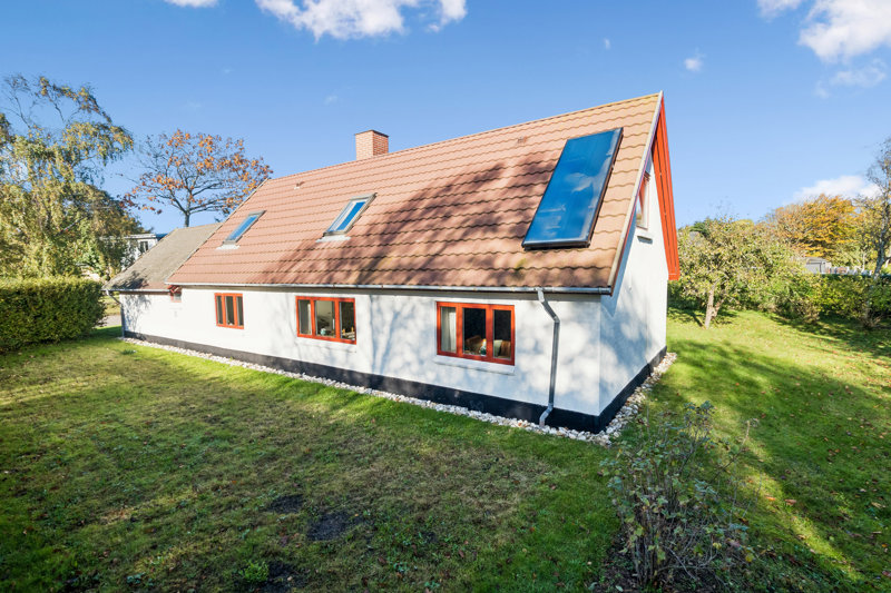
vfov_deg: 73.7
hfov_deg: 96.7
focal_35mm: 16
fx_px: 396
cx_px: 446
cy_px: 296
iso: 800
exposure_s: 1/800
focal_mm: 16
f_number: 7.1
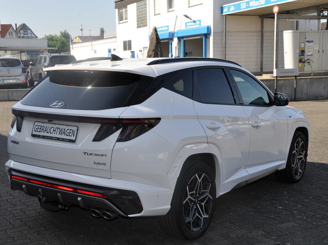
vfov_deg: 29.7
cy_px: 122
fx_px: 464
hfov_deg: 38.9
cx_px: 147
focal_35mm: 49
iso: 200
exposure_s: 1/200
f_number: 10
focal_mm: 30
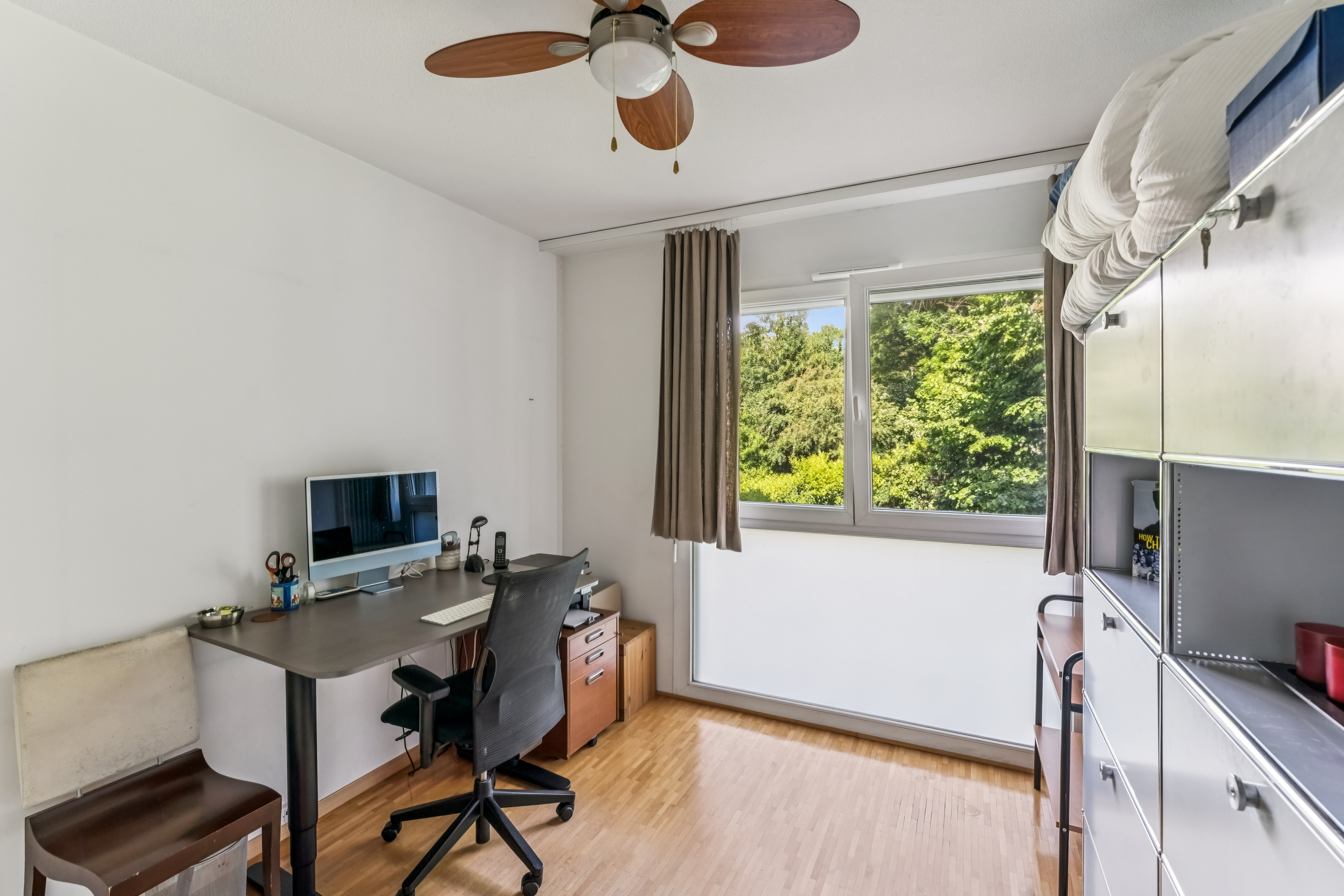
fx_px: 597
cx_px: 672
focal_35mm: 16
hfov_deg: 96.7
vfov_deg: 73.8
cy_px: 448
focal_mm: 16
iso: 100
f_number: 8
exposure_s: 1/5
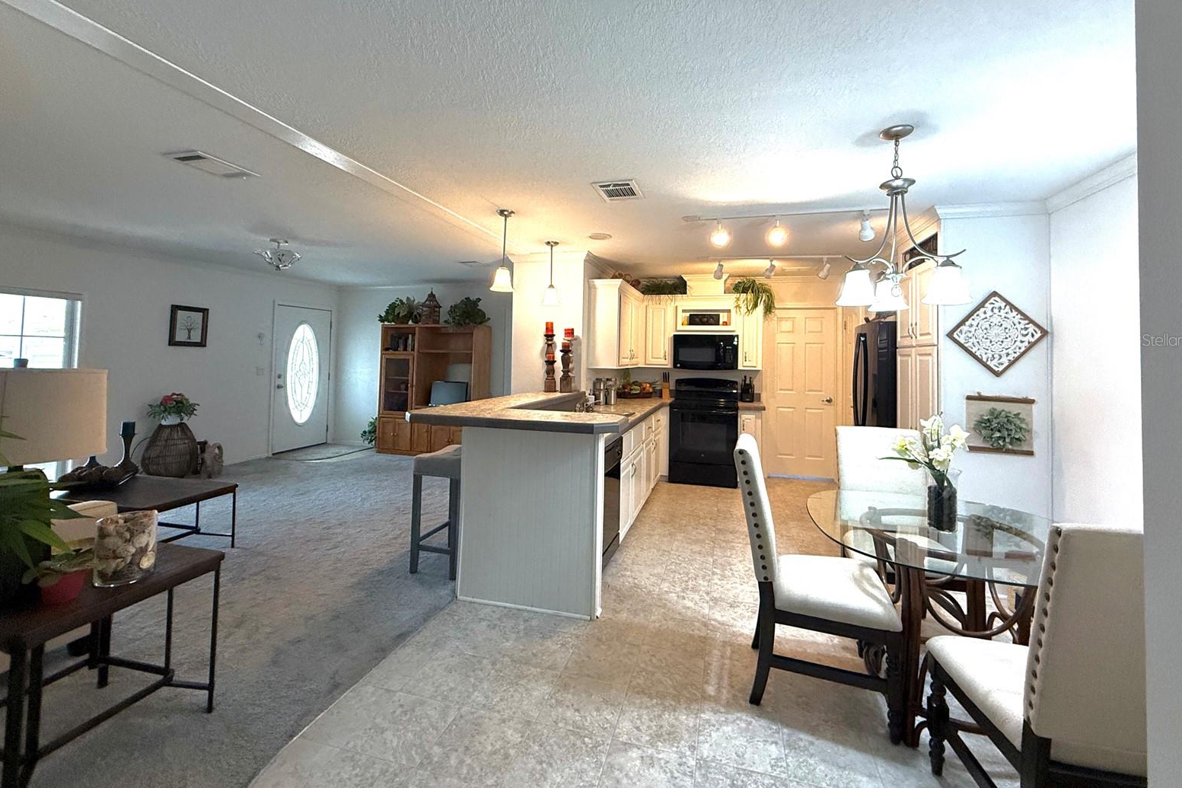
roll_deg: -1.2
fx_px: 492
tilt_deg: +2.6
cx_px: 605
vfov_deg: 76.9
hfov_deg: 100.4
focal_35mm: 15
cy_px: 340
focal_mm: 2.22
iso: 400
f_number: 2.2
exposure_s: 1/120
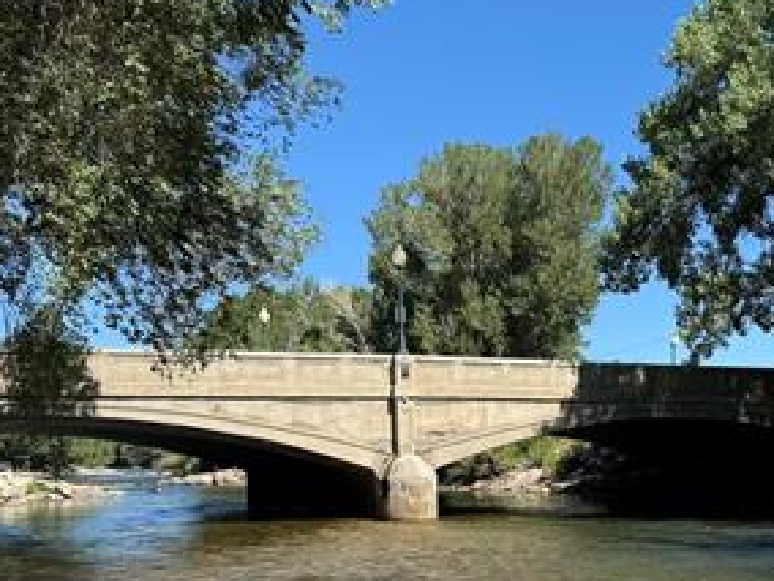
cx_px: 575
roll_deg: +1.5
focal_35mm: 54
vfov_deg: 26.4
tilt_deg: -1.4
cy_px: 483
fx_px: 1207
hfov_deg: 34.8
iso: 80
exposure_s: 1/2506
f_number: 1.78
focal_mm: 6.76
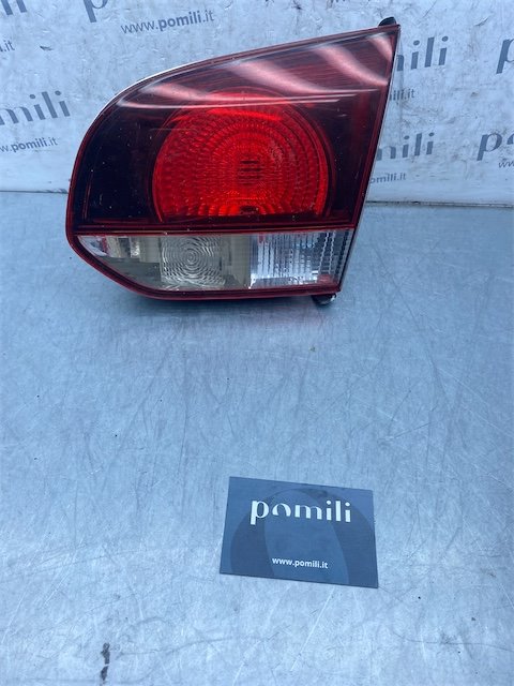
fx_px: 515
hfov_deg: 53.1
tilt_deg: -51.6
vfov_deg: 67.3
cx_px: 257
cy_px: 343
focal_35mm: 26
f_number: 1.8
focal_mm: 4.25
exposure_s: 1/845
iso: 32
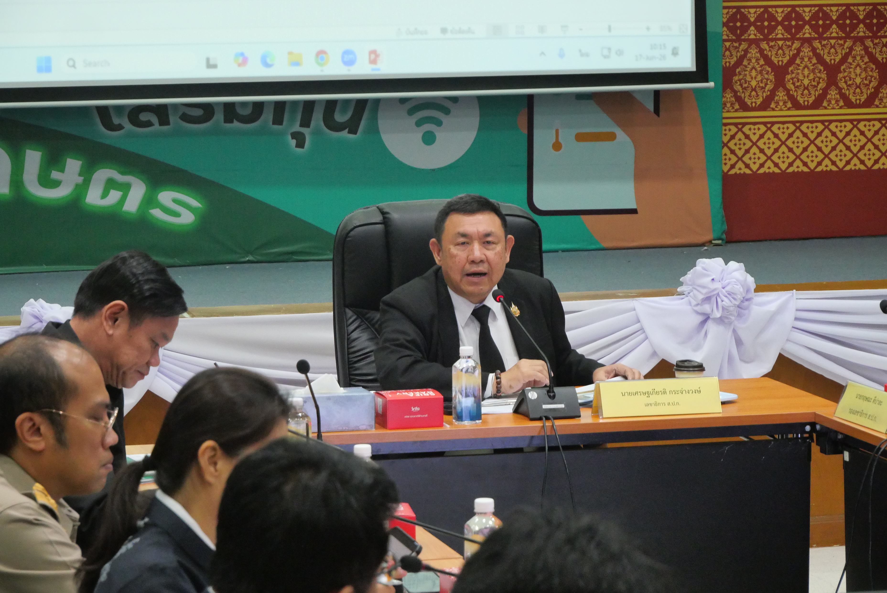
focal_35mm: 124
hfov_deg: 16.5
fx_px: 3057
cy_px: 296
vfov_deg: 11.1
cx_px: 444
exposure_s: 1/80
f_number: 5.6
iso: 3200
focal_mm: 60
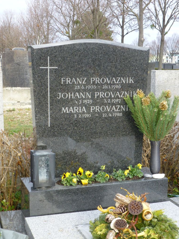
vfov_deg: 31.7
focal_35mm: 61
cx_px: 92
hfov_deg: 24.0
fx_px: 421
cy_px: 120
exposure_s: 1/250
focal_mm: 10.3
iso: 200
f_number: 4.7
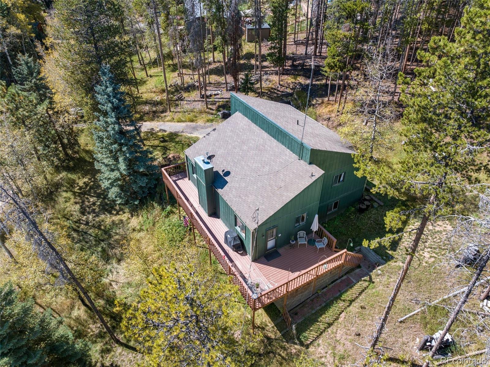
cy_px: 184
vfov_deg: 56.7
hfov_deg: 71.6
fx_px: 339
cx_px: 245
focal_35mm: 24
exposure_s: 1/800
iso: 140
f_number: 2.8
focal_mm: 12.29
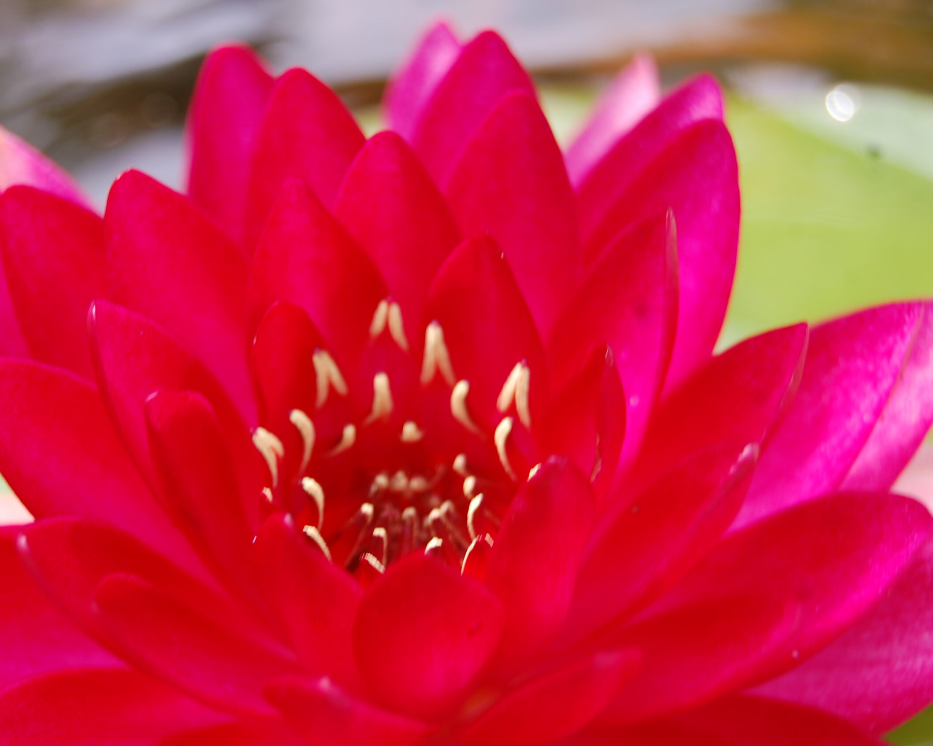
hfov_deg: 20.5
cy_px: 375
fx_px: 2583
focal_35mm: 94
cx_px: 406
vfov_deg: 16.4
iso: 200
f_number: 5.6
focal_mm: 55
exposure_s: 1/125
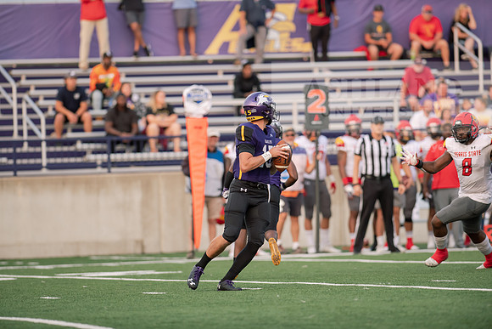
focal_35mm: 300
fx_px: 4101
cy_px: 164
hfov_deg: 6.9
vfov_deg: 4.6
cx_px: 246
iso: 800
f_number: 3.5
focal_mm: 300
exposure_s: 1/1000
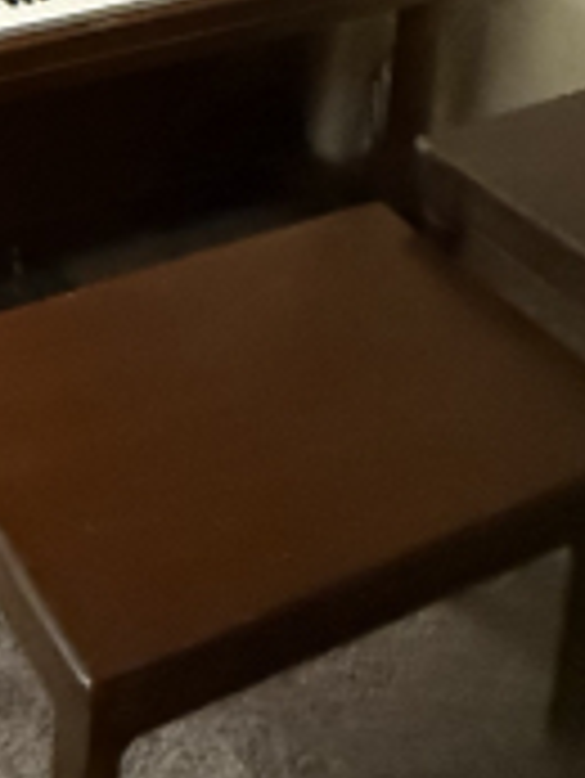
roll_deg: -1.0
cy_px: -420
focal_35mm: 54
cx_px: -320
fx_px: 1215
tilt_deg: -10.4
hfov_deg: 21.9
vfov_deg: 25.5
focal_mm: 2.22
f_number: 2.2
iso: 1000
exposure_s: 1/60
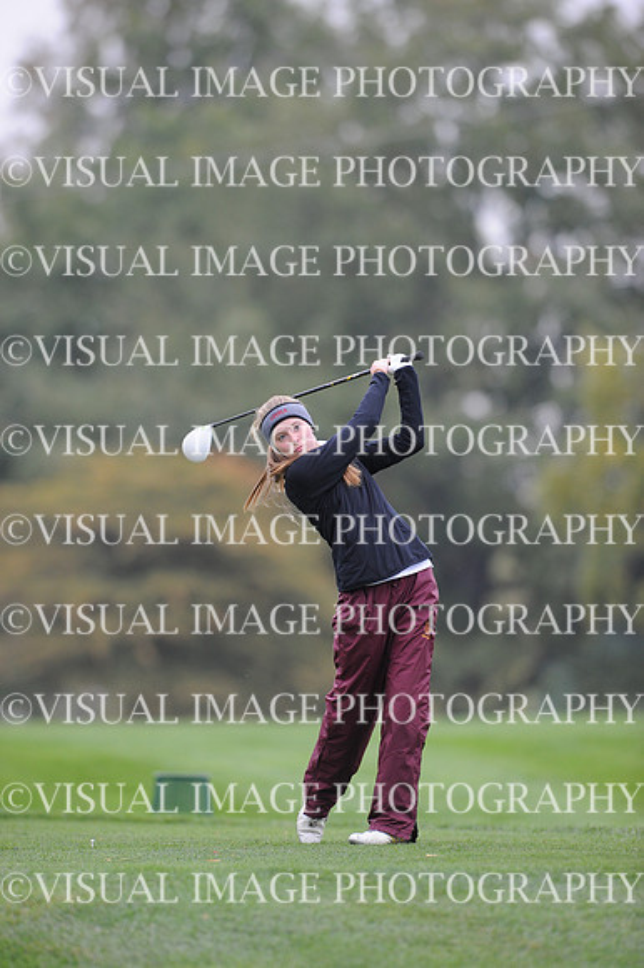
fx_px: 10745
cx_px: 322
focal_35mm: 400
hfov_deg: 3.4
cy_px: 484
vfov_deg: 5.2
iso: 1250
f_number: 4
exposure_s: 1/2000
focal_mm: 400
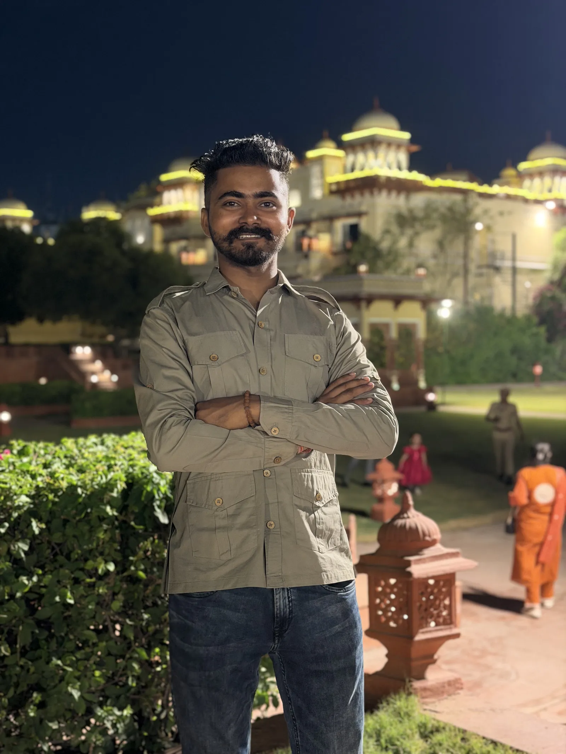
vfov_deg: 39.7
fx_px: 1046
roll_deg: +0.1
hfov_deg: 30.3
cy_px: 377
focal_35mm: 48
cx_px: 283
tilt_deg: -2.4
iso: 640
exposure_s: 1/25
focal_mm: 6.76
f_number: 1.78
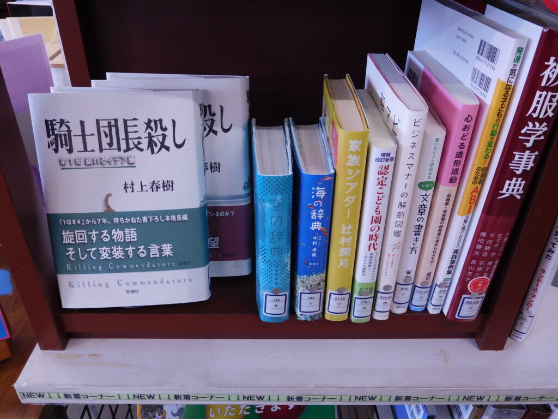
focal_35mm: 28
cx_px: 279
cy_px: 210
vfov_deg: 49.7
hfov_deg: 63.4
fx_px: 451
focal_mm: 5
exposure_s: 1/30
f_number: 3.5
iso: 200
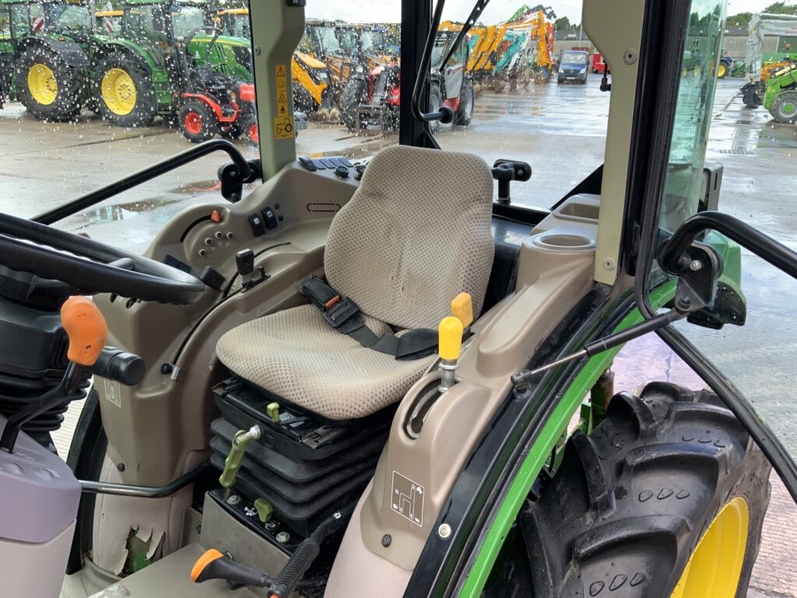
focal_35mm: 29
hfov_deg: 61.7
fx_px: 668
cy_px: 299
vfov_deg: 48.2
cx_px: 398
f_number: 1.8
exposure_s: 1/159
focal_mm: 3
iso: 16
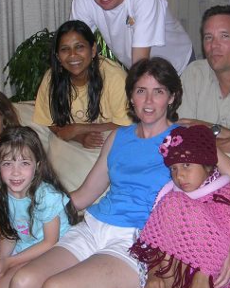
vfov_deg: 29.0
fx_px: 553
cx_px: 162
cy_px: 108
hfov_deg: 23.3
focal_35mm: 65
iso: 93
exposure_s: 1/60.1
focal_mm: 5.8
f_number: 2.8
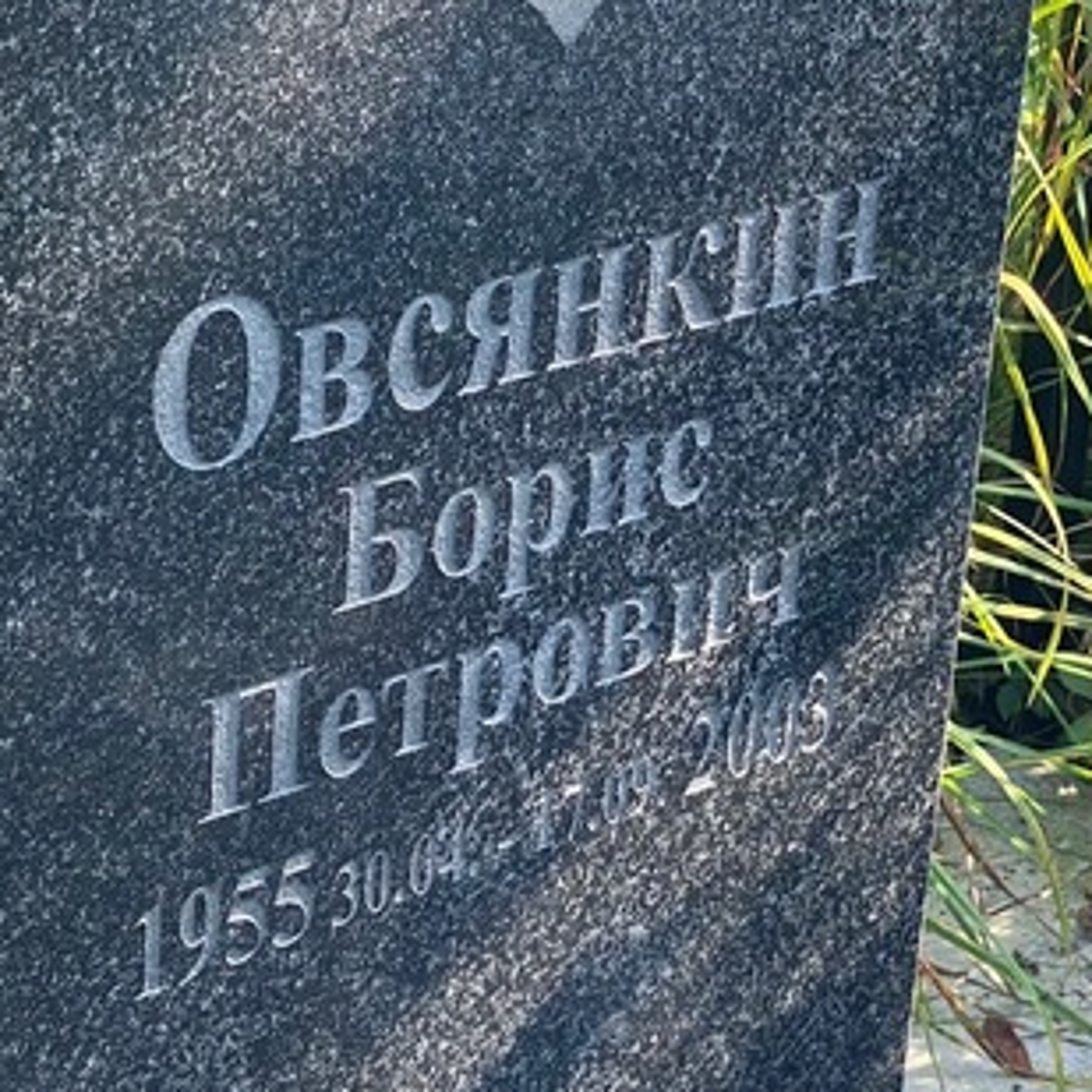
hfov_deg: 14.6
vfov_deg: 14.7
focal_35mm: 119
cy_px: 509
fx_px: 4247
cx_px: 714
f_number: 2
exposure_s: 1/235
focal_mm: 6
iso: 20
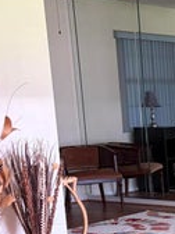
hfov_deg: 13.4
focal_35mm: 99
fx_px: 667
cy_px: 252
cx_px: 314
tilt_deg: -13.1
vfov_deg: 19.1
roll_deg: +1.5
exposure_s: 1/60
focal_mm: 5.96
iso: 320
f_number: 1.6
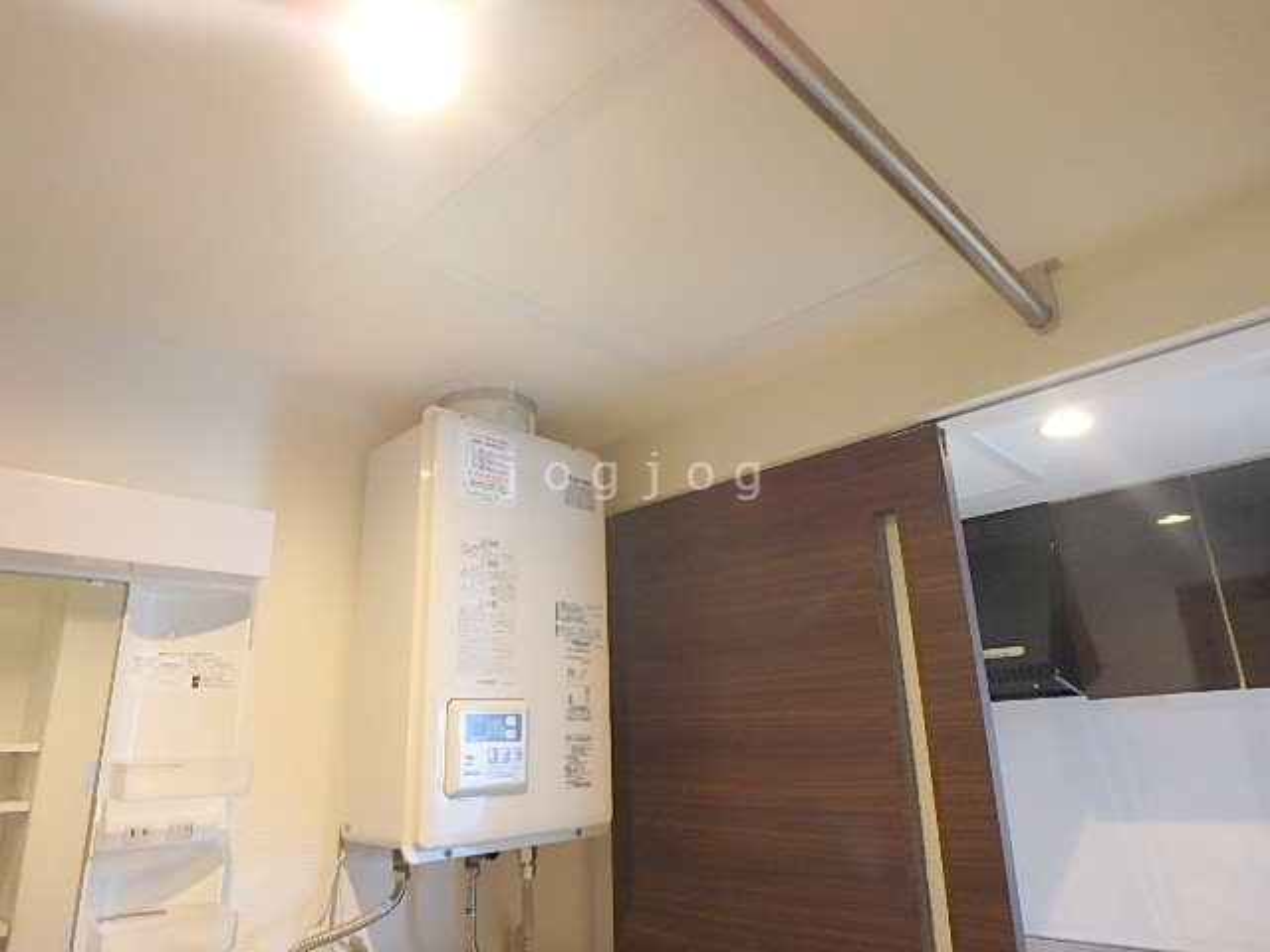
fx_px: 770
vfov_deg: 63.4
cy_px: 476
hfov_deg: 79.0
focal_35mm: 21
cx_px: 635
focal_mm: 3.7
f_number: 3.5
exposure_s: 1/30
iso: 400
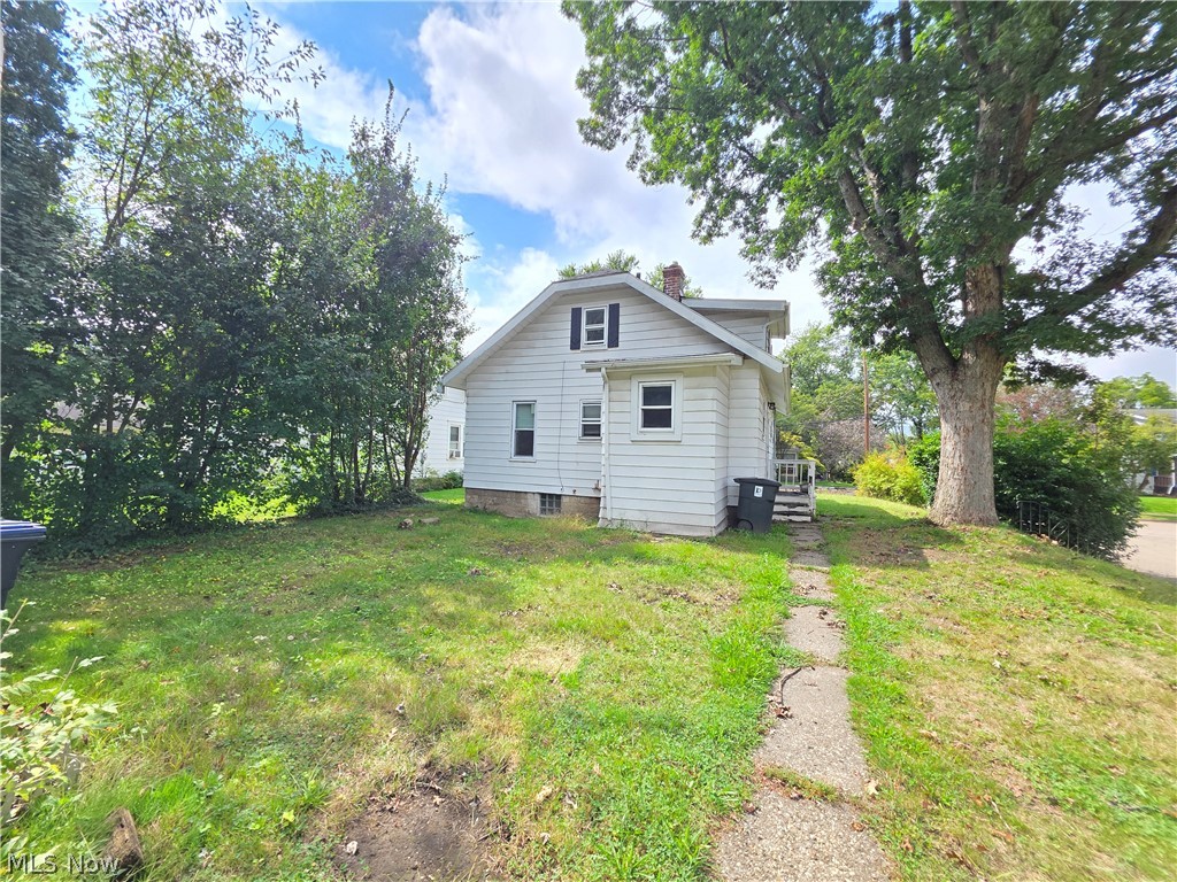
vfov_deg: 89.9
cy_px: 441
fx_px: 442
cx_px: 588
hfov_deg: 106.2
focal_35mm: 13
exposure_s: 1/670
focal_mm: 2.2
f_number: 1.9
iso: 40
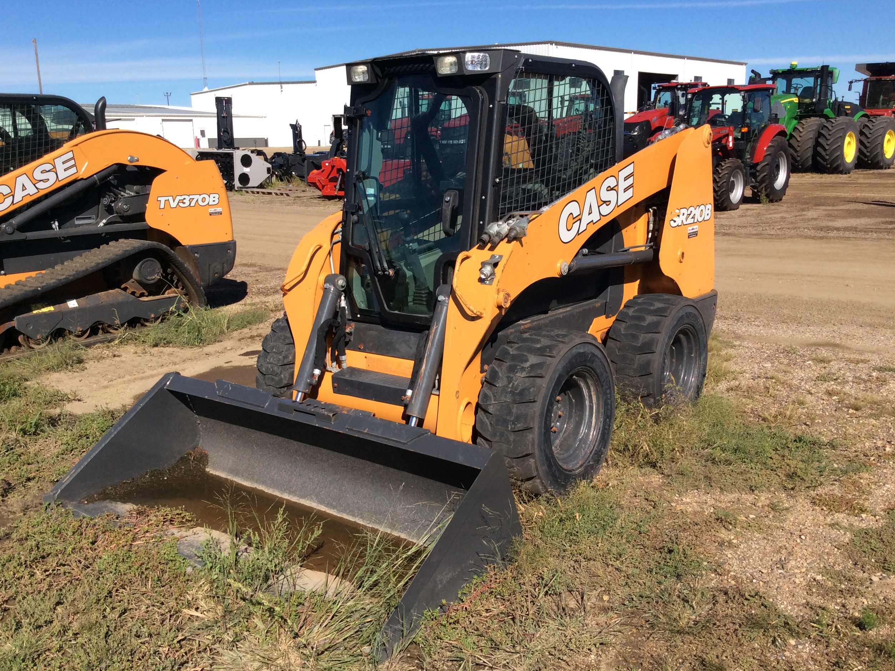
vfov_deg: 42.9
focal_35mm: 33
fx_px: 853
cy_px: 338
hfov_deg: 55.4
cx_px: 451
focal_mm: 3.3
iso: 32
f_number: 2.4
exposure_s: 1/1684
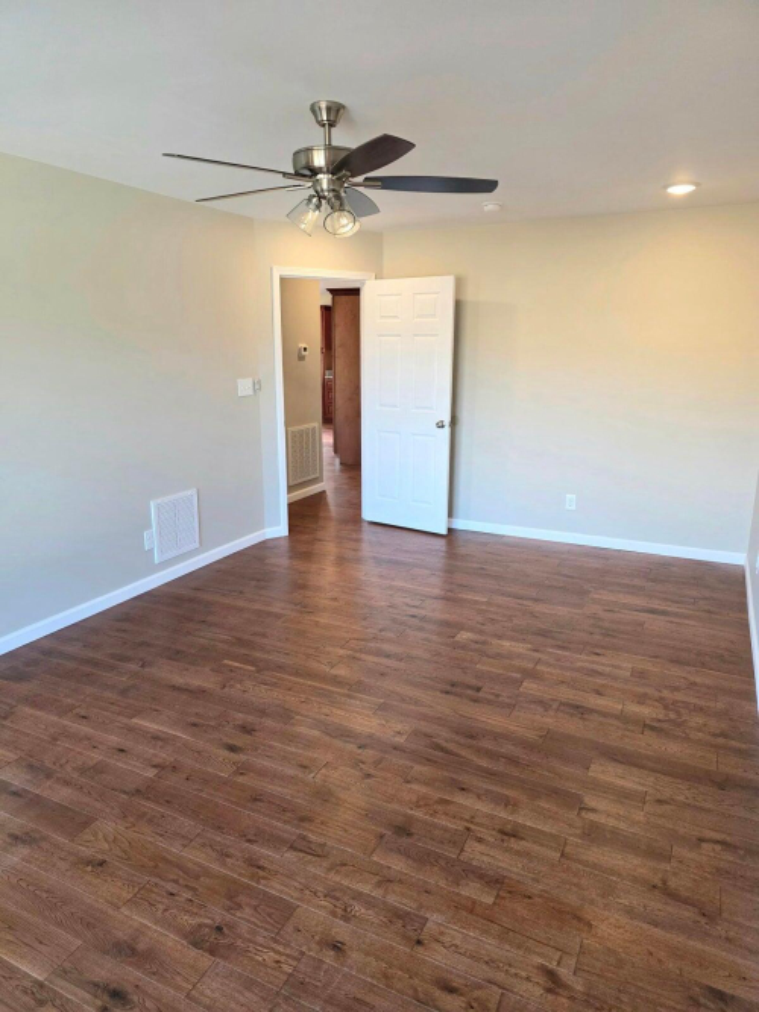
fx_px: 673
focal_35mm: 23
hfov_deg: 58.9
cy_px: 506
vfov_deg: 73.9
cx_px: 380
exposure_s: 1/120
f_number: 1.7
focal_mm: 6.3
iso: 160
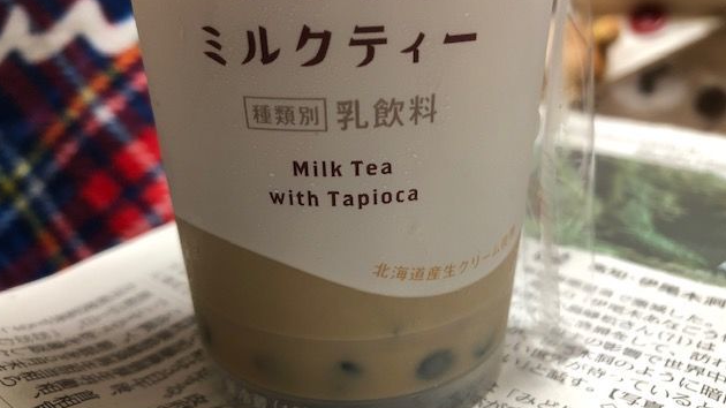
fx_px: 597
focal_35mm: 31
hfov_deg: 62.6
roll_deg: +1.8
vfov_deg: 37.7
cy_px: 196
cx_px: 360
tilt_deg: -20.5
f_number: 1.8
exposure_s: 1/15
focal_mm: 3.99
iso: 64
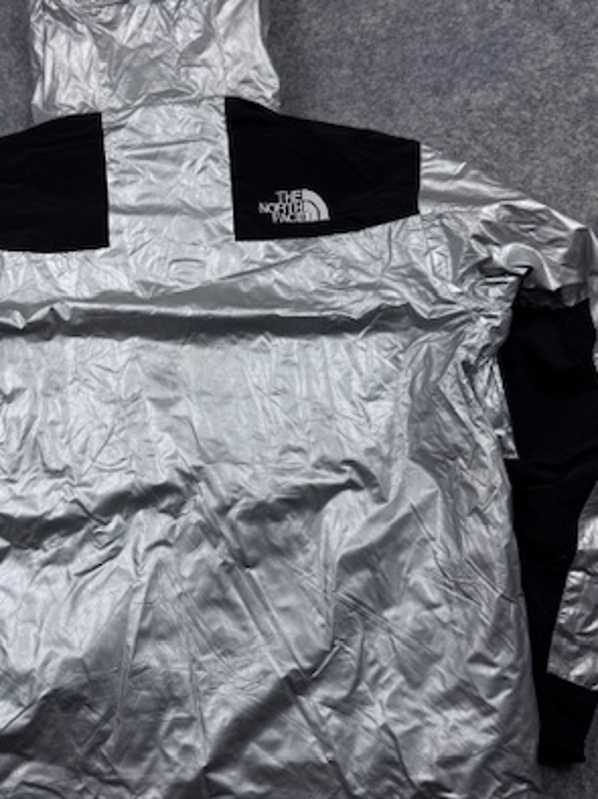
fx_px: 899
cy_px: 369
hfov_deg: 36.4
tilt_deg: -49.1
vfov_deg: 47.8
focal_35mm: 39
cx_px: 205
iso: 80
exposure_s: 1/514
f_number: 1.78
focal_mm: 6.76
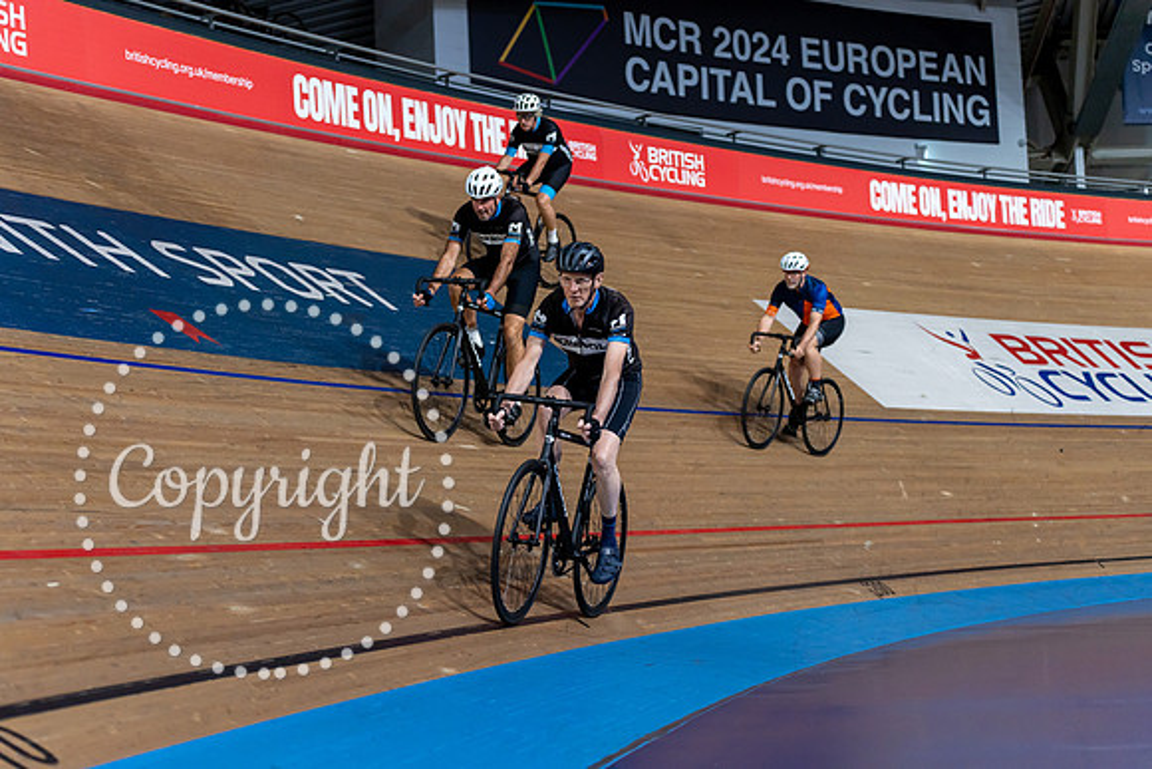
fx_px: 1728
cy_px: 384
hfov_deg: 36.9
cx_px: 576
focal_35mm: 54
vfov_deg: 25.1
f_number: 2.8
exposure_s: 1/1000
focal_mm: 54
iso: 2500
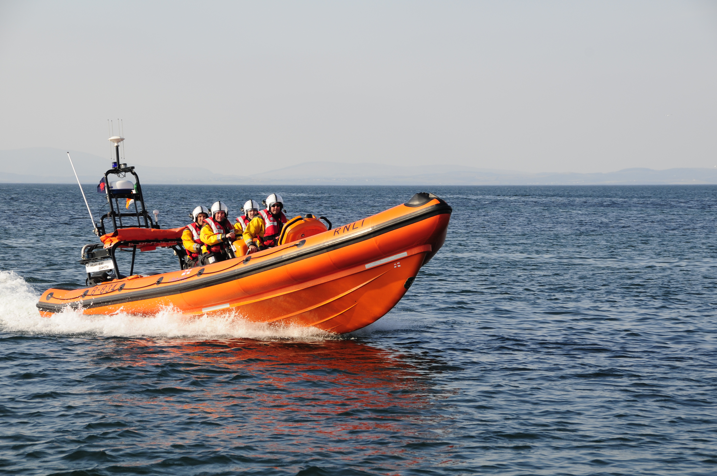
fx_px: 2447
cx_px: 358
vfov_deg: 11.1
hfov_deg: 16.7
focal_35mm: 123
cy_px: 238
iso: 200
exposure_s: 1/320
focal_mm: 82
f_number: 9
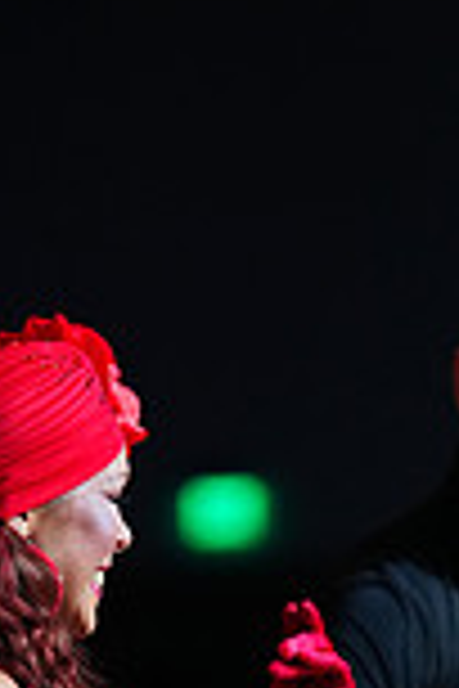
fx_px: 13080
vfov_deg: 3.0
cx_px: 362
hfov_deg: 2.0
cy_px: 1160
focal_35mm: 684
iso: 2000
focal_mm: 180
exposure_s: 1/320
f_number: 2.8
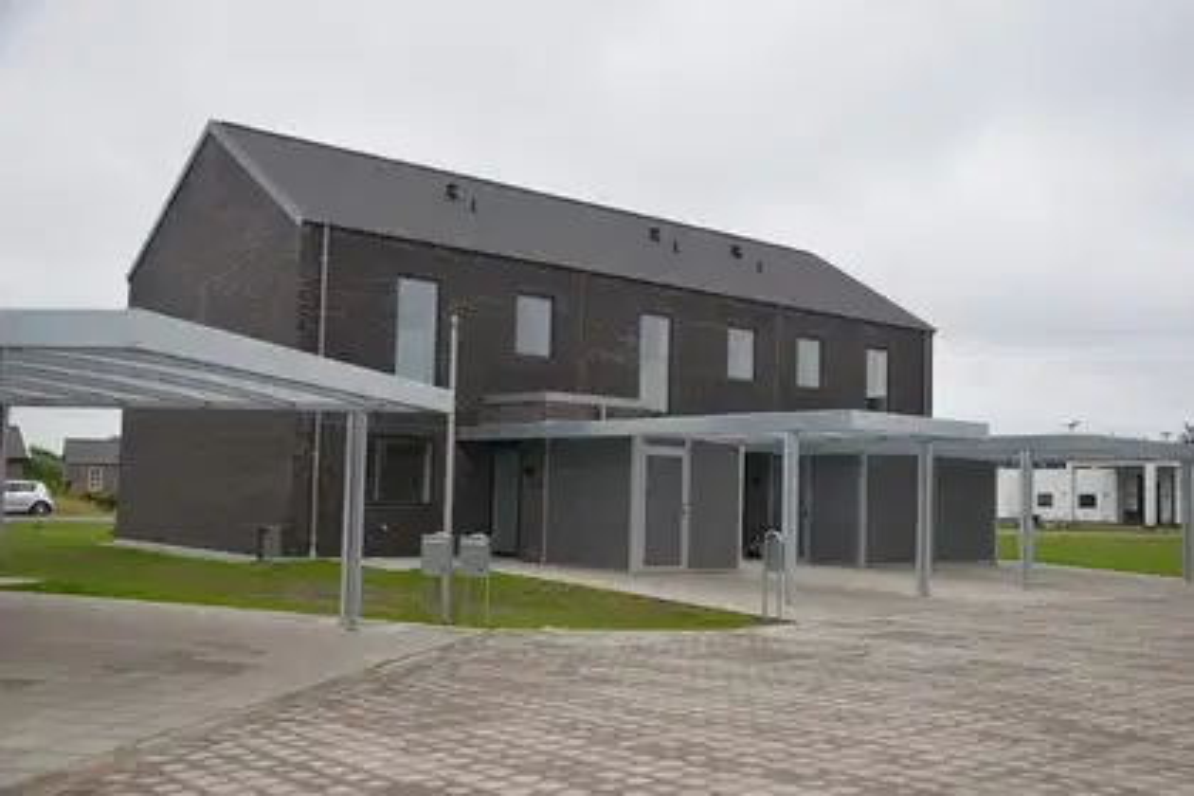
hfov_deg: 53.1
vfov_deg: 36.9
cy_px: 398
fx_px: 1194
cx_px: 597
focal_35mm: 36
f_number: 5.6
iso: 100
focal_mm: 24
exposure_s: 1/200
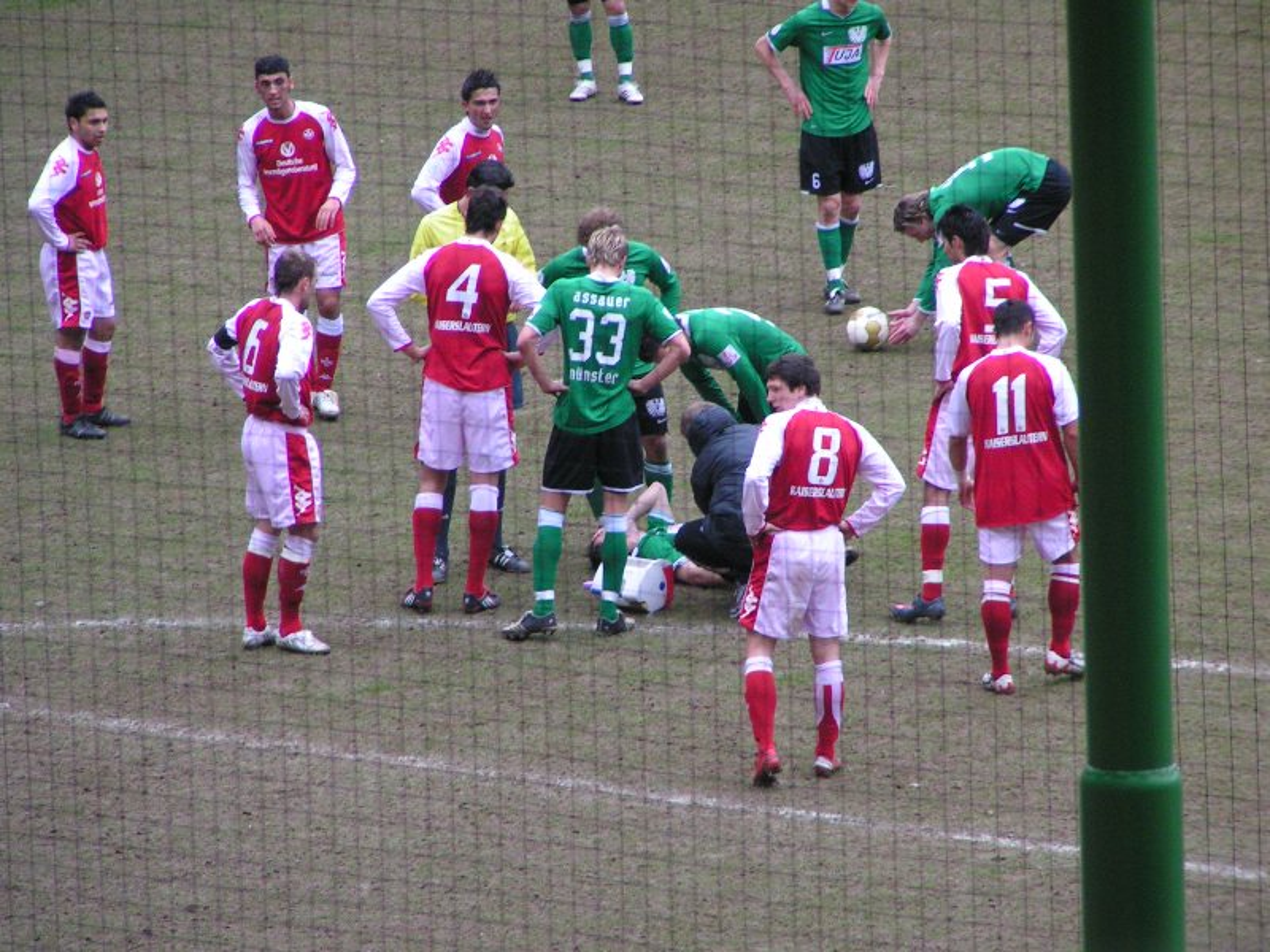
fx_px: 13942
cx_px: 635
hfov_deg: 5.2
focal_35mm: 380
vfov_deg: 3.9
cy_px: 476
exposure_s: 1/160
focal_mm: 58
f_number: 3.5
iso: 200
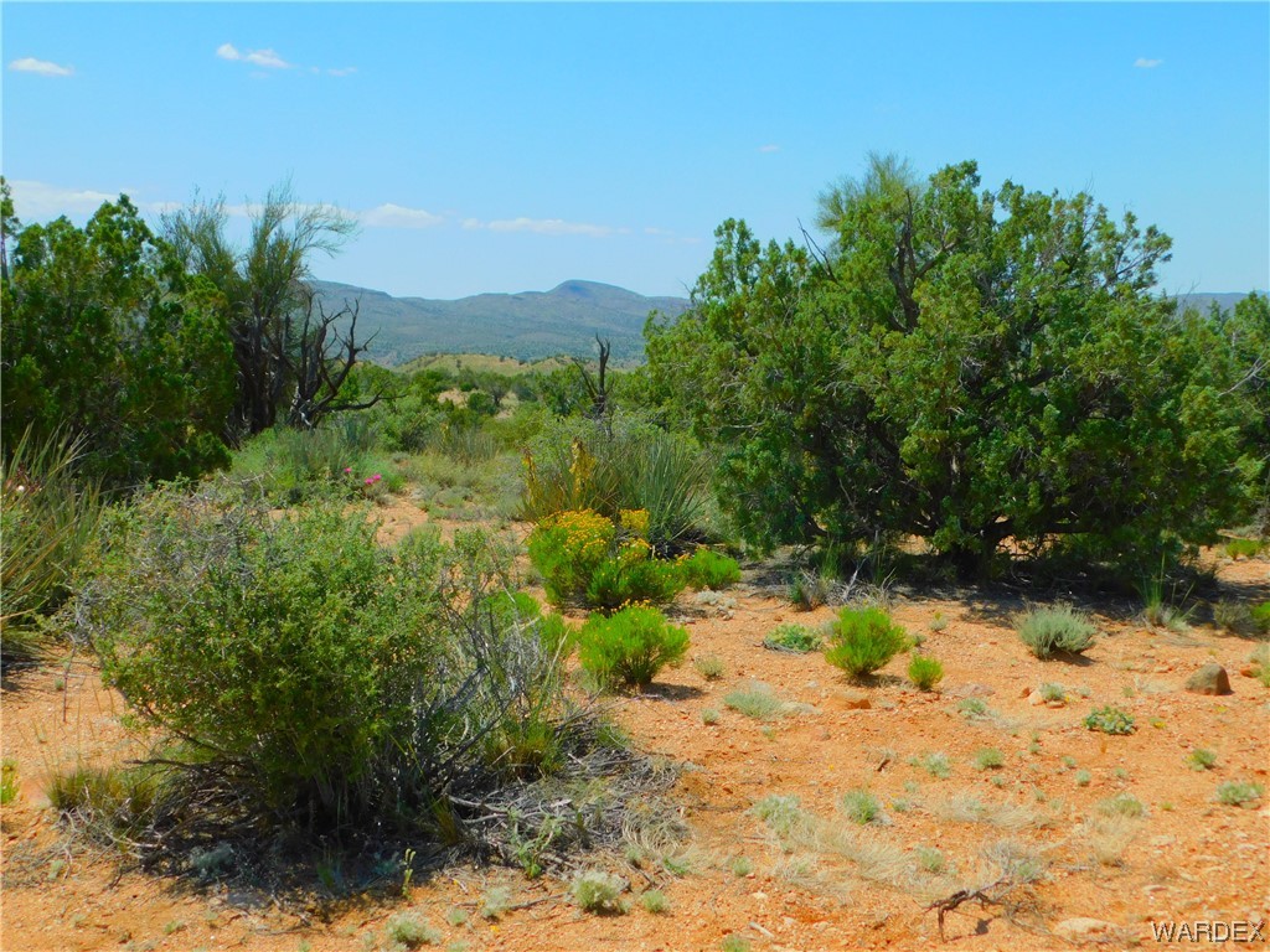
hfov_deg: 46.8
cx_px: 635
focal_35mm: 40
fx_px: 1468
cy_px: 476
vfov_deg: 36.0
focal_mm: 7.1
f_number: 3.6
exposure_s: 1/1500
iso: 125
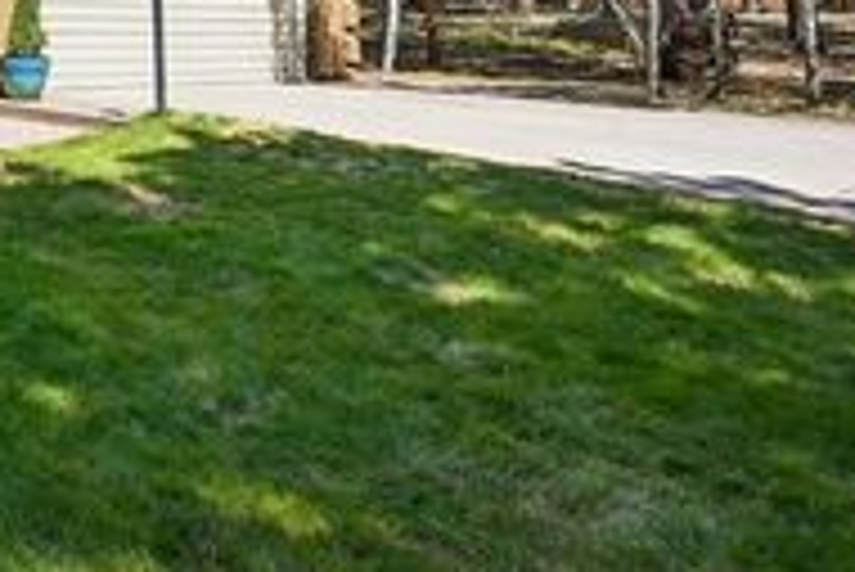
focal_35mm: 42
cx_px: -256
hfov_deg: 33.7
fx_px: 998
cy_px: -2
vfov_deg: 29.8
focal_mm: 16
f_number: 10
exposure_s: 1/40
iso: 64
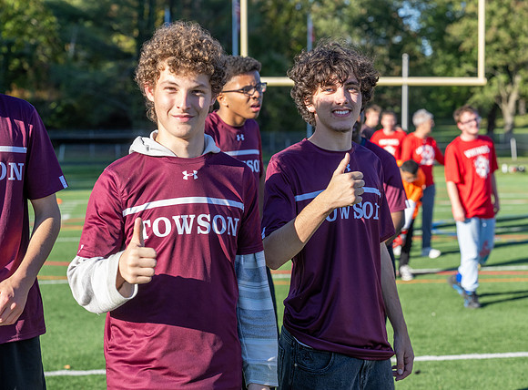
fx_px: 1170
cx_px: 293
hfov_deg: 25.4
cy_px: 195
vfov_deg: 18.9
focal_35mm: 77
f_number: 4.5
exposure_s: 1/1600
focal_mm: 72
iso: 560
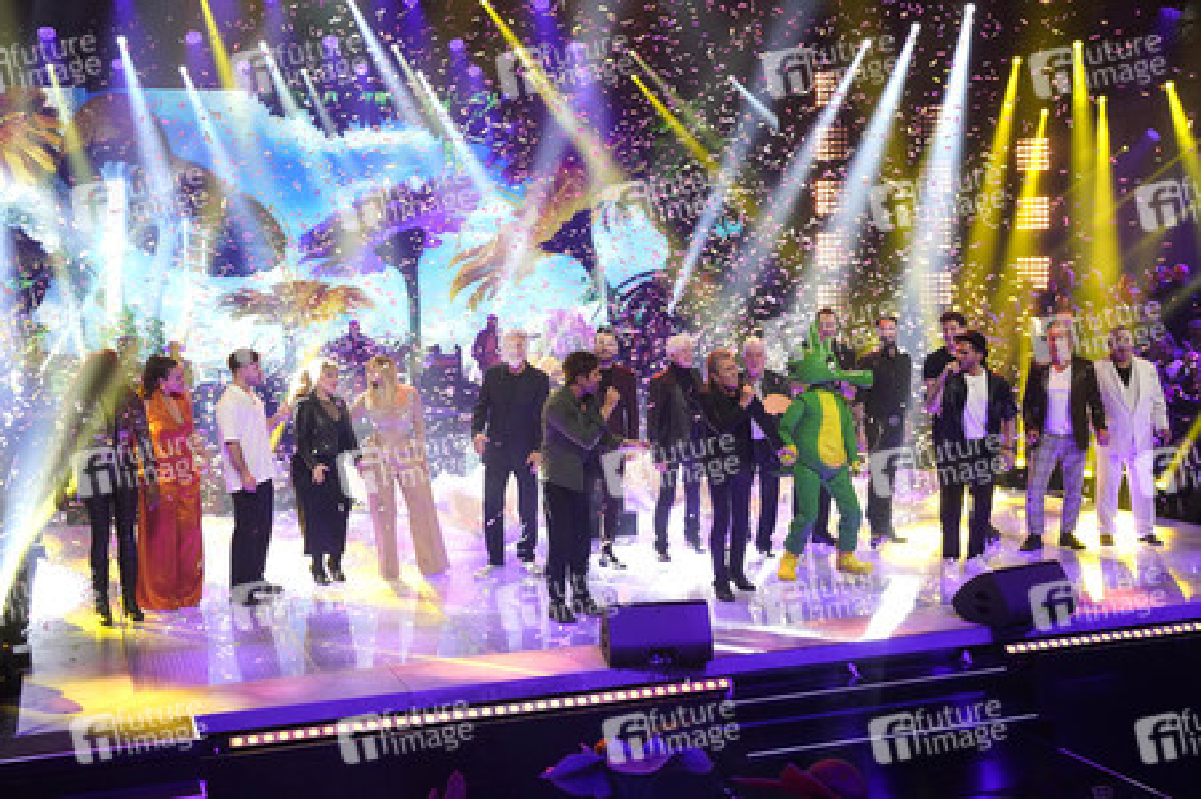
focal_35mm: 40
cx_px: 600
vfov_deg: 33.4
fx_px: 1333
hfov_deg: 48.5
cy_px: 400
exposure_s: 1/160
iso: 3200
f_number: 5.6
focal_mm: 40
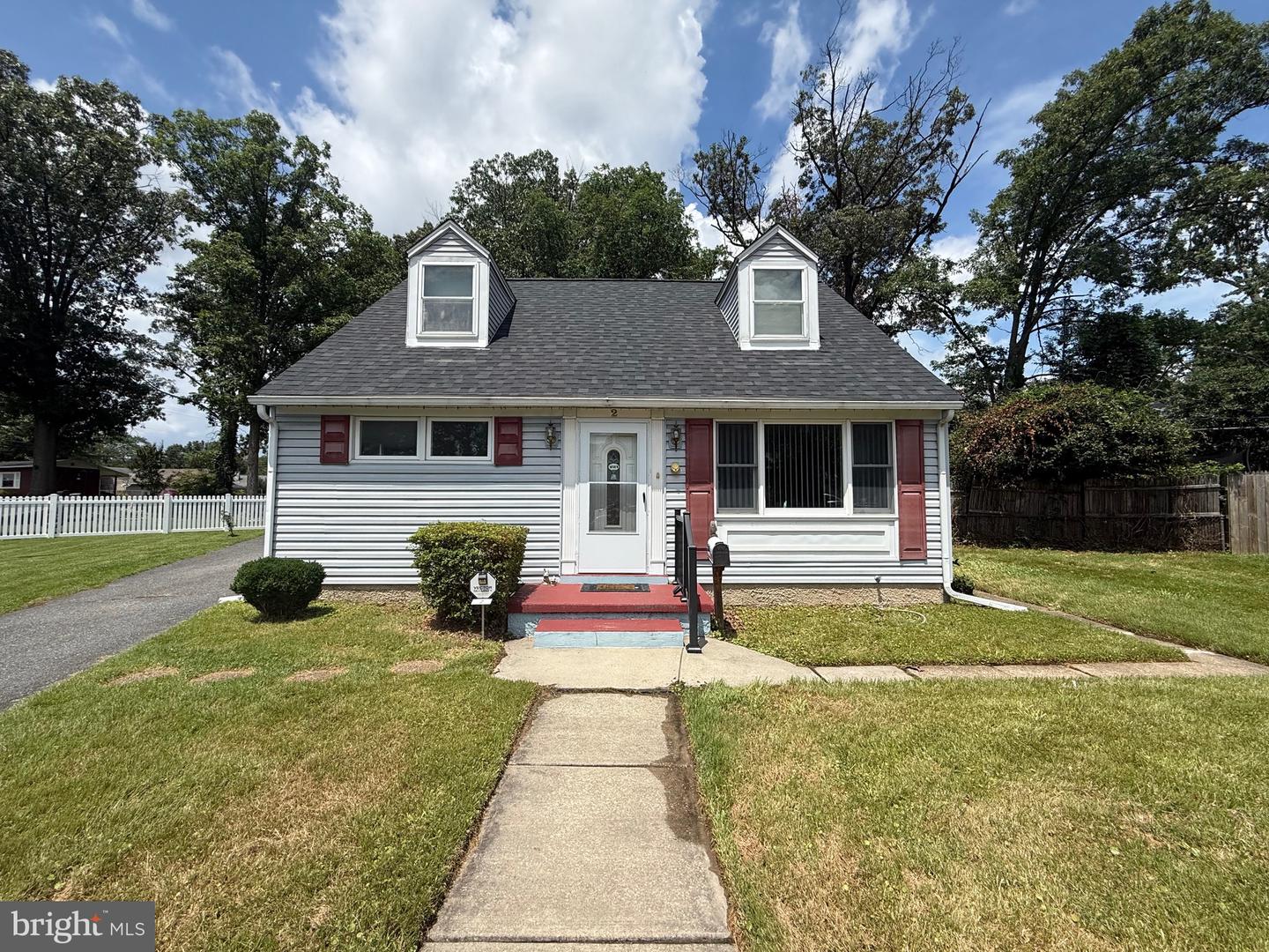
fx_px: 513
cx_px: 634
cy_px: 476
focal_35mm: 14
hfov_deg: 102.1
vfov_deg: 85.7
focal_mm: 2.22
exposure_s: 1/3125
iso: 50
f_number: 2.2
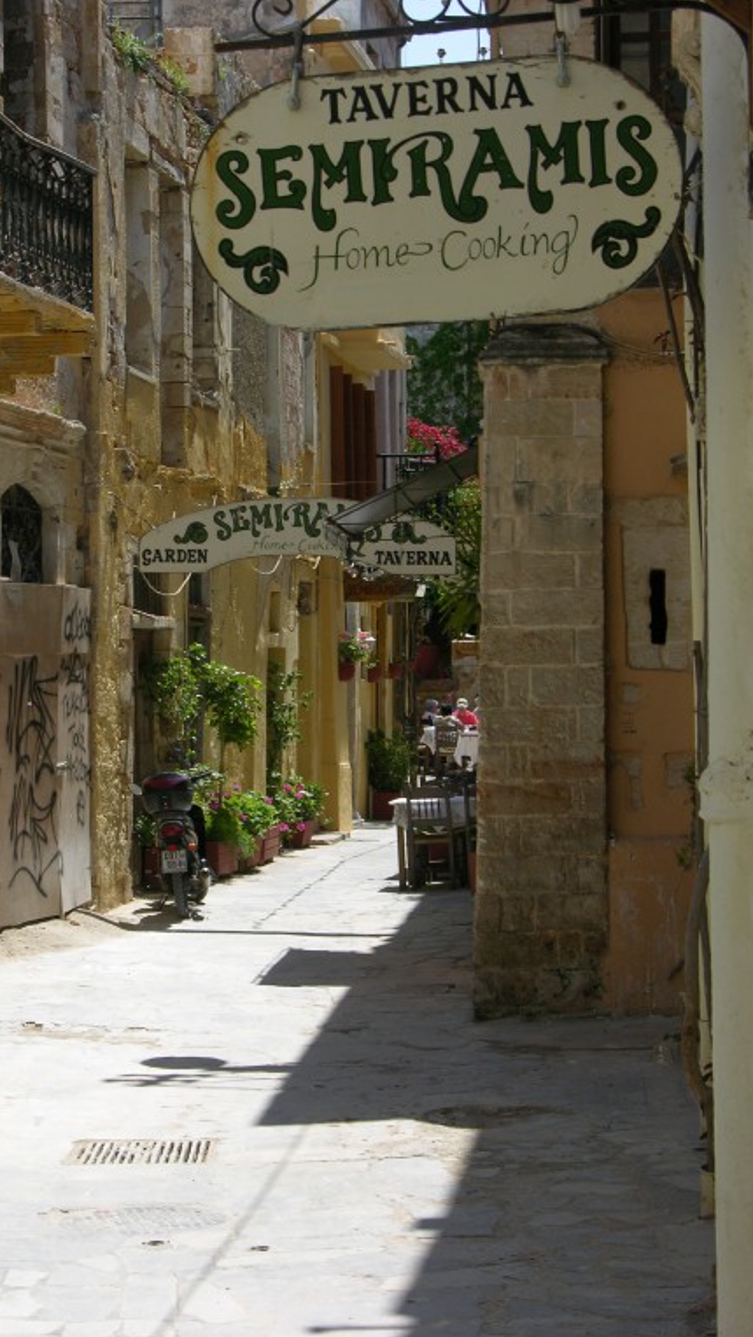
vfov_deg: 26.2
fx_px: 2874
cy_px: 668
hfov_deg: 14.9
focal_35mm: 81
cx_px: 264
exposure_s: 1/224
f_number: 6
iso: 50
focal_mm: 18.8
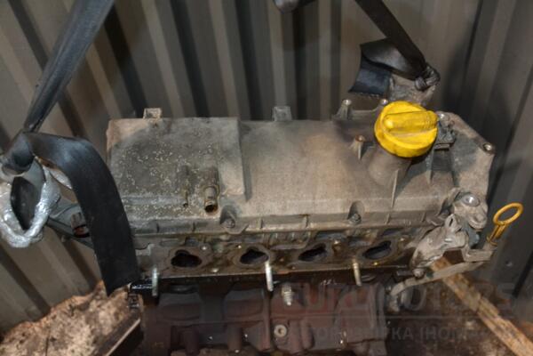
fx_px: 555
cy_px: 178
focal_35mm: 38
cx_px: 266
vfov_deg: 35.5
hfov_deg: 51.3
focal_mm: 25
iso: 1800
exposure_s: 1/60
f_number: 4
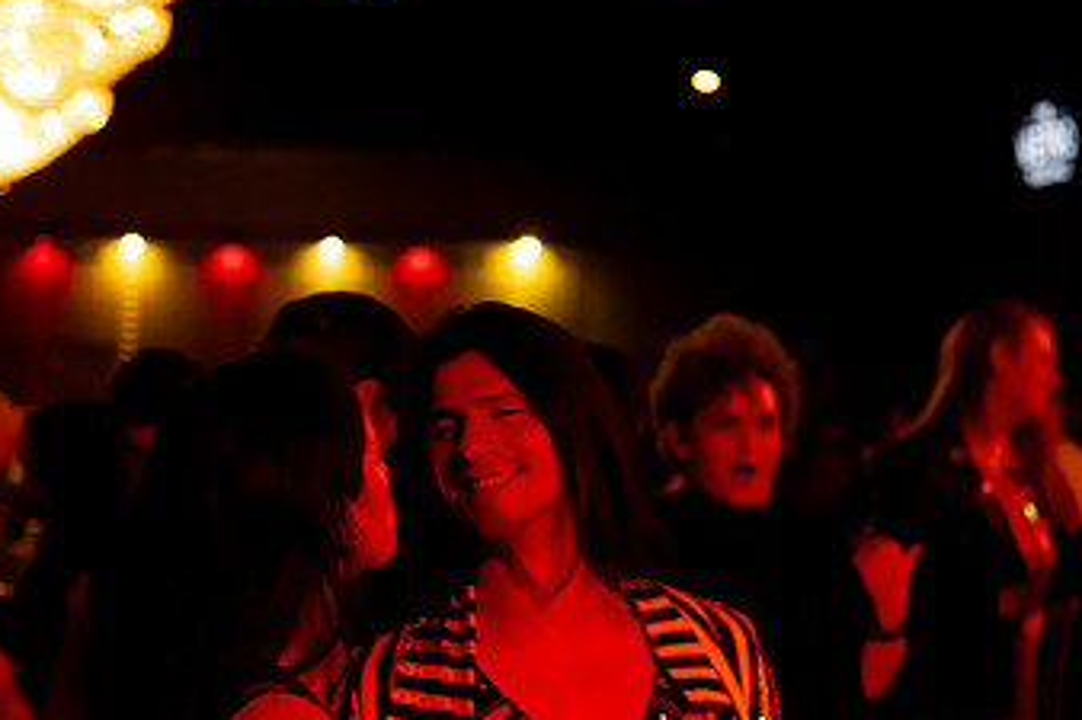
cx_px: 531
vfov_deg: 10.2
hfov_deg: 15.3
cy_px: 522
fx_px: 4025
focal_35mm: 134
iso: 6400
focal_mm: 78
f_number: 4
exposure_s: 1/50
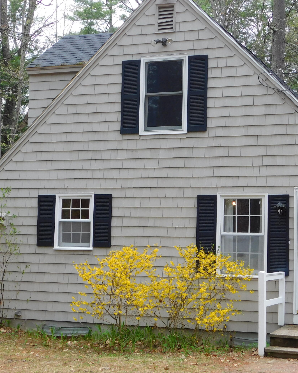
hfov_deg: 21.3
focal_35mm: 72
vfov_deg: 26.4
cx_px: 164
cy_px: 188
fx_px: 794
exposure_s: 1/60
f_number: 3.8
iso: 125
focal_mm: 9
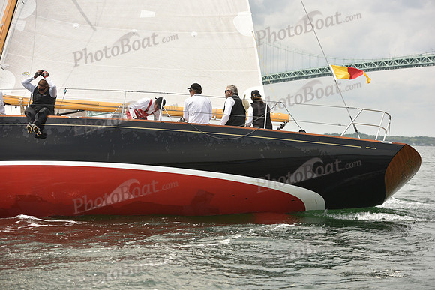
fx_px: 846
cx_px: 218
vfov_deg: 19.5
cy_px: 145
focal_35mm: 70
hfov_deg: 28.8
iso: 400
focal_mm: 70
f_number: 5
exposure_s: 1/3200
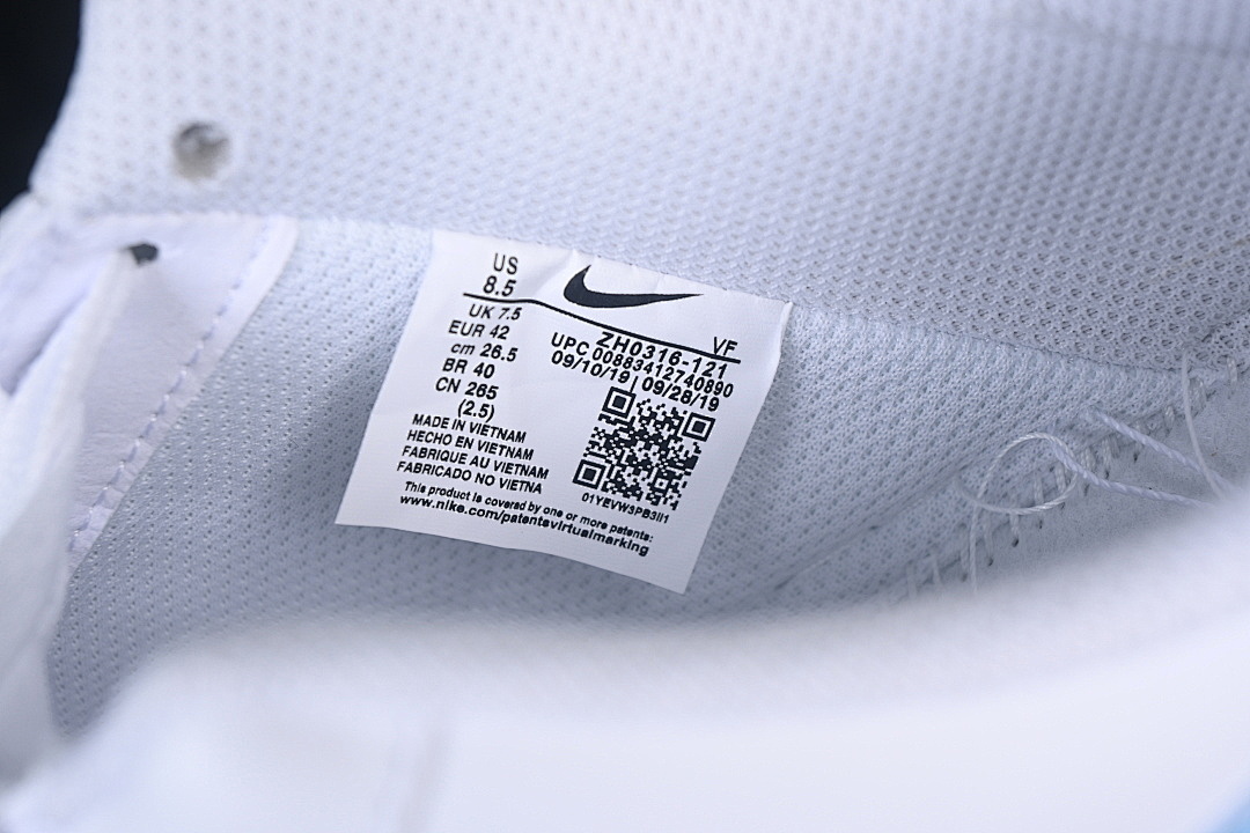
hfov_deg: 27.0
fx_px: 2604
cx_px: 625
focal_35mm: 75
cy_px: 416
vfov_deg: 18.2
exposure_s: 1/80
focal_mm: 50
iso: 160
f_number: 7.1
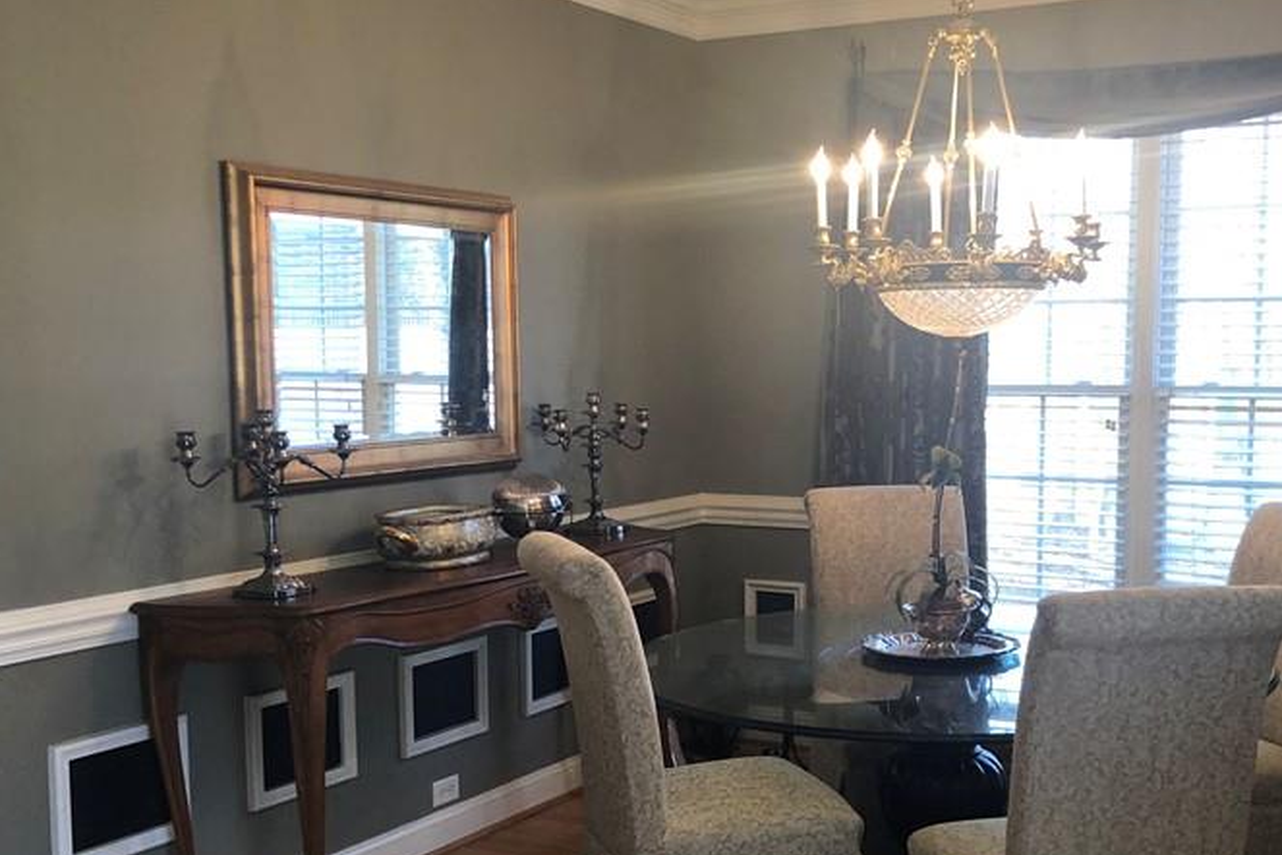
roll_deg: +1.3
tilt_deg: -6.4
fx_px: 1602
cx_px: 727
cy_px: 542
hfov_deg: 43.5
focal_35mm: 45
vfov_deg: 29.7
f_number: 1.8
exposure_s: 1/24
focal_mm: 4
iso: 40
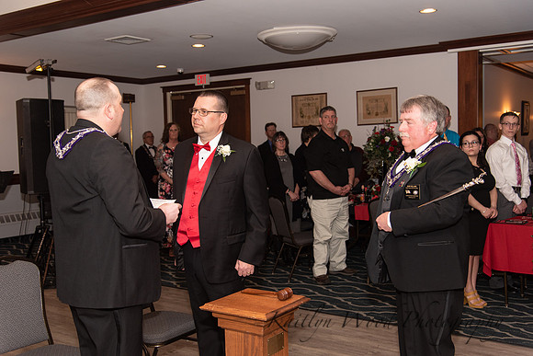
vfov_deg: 35.1
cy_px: 178
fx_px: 563
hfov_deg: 50.7
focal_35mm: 38
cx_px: 266
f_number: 4
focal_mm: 38
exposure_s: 1/200
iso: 800
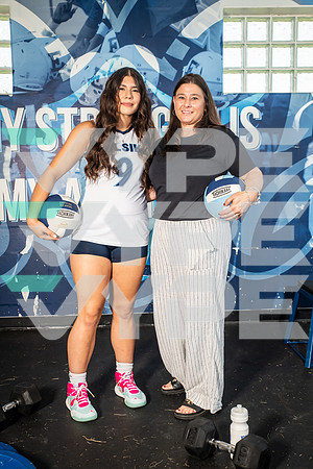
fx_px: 548
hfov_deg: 31.9
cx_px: 156
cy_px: 234
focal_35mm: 42
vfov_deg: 46.4
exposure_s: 1/250
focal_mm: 42
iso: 250
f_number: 7.1
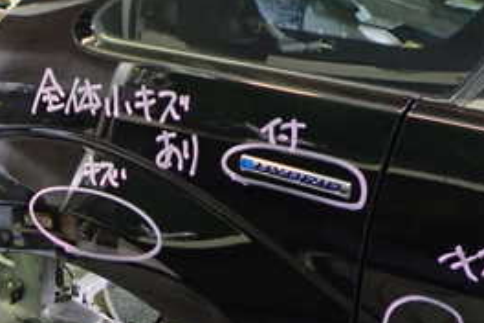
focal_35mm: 71
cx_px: 192
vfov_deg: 19.1
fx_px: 954
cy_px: 217
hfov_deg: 28.4
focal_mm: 5.4
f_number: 2.3
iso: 800
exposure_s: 1/20
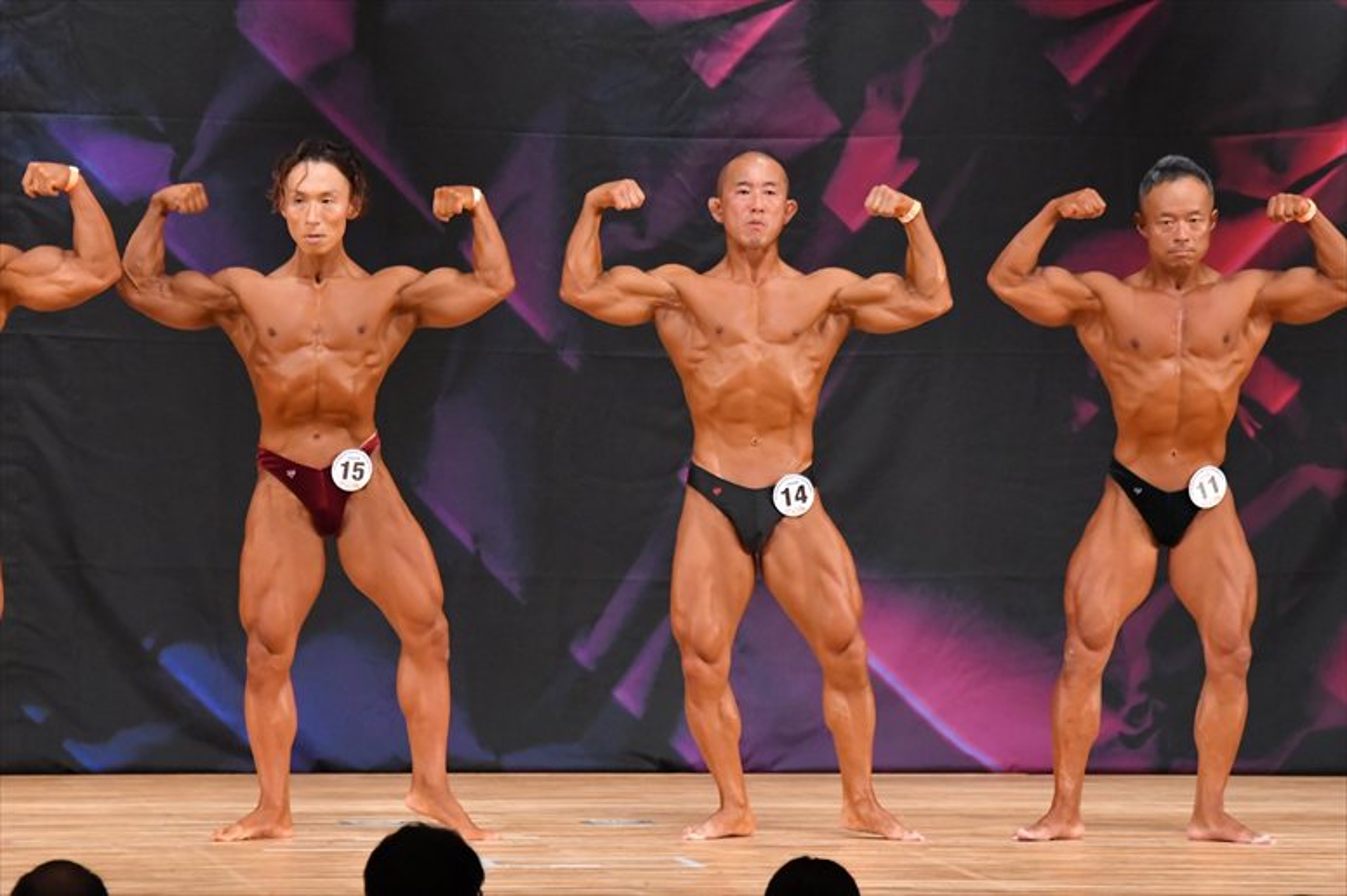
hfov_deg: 7.6
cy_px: 448
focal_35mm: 270
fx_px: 10098
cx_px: 674
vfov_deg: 5.1
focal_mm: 180
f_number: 5.6
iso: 6400
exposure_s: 1/400
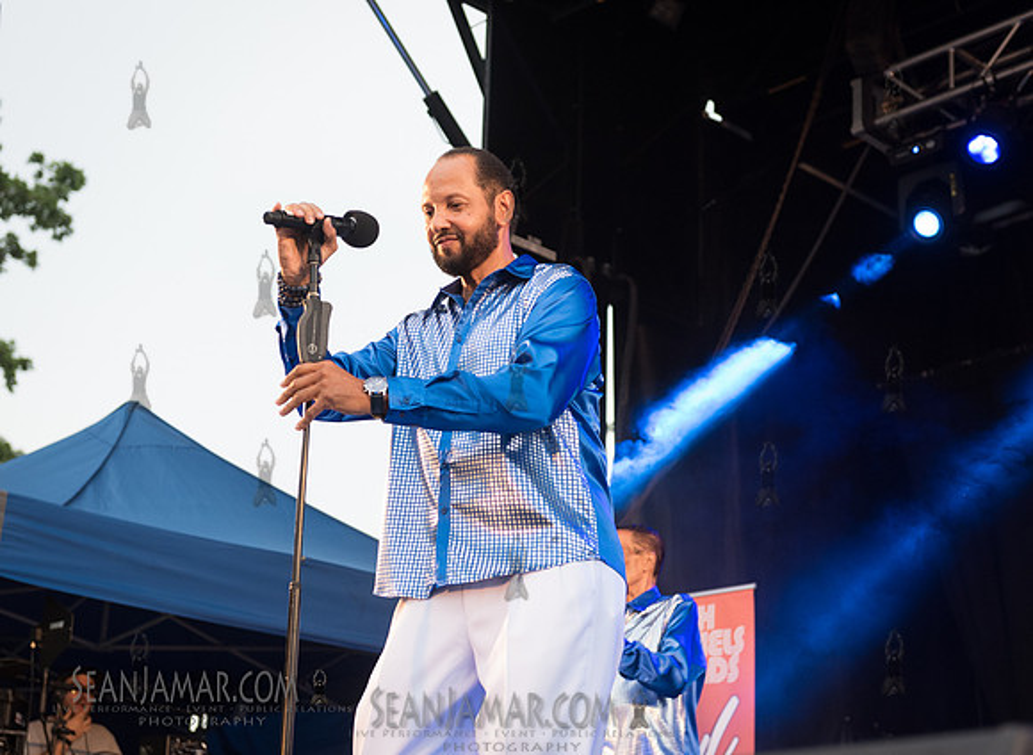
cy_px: 383
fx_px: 1892
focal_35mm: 64
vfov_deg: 22.6
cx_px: 470
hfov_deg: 30.5
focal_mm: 52
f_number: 3.5
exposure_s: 1/320
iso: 1250
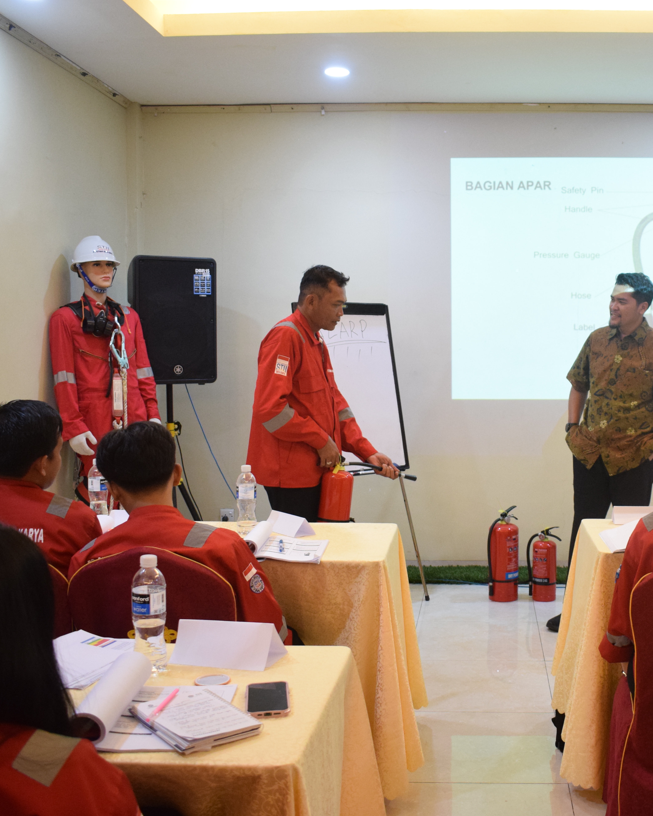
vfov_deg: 46.8
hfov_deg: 37.6
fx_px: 942
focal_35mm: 39
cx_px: 465
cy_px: 402
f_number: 3.5
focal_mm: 18
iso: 1600
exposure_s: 1/100
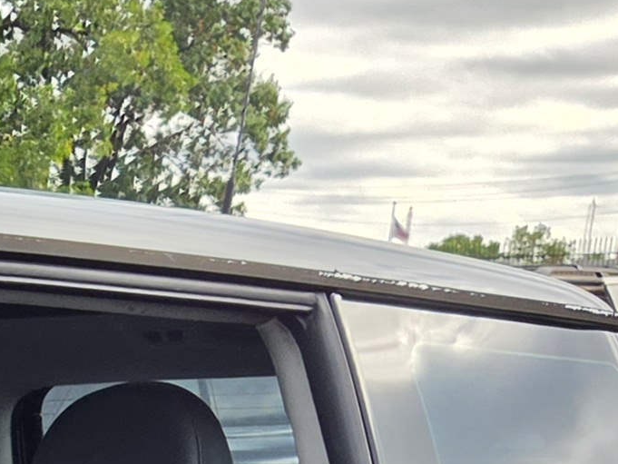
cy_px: 1133
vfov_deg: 9.7
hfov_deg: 12.8
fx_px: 2411
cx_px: -600
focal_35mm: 135
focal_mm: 5.4
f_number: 1.8
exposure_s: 1/1468
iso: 80
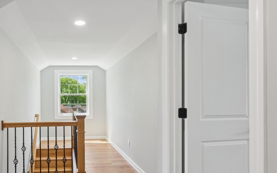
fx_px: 196
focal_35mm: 26
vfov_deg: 47.5
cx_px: 83
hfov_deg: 67.6
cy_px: 97
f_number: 8
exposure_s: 1/13
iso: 100
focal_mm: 12
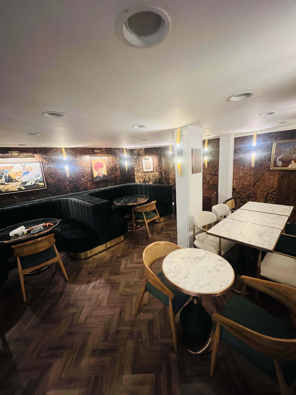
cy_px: 198
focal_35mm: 13
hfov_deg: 89.9
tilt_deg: -12.1
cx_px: 148
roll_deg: +3.5
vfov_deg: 106.2
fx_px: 148
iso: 1000
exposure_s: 1/50
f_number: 1.8
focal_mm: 1.57
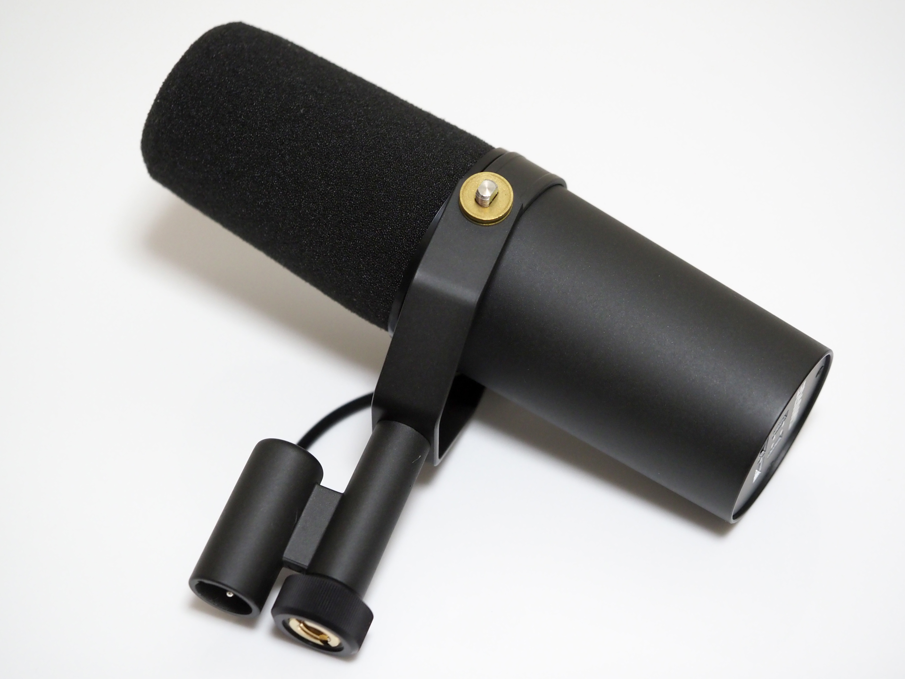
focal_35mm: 120
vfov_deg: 12.3
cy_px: 340
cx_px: 452
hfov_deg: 16.4
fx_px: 3137
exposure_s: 1/125
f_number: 2.8
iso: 1600
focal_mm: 60
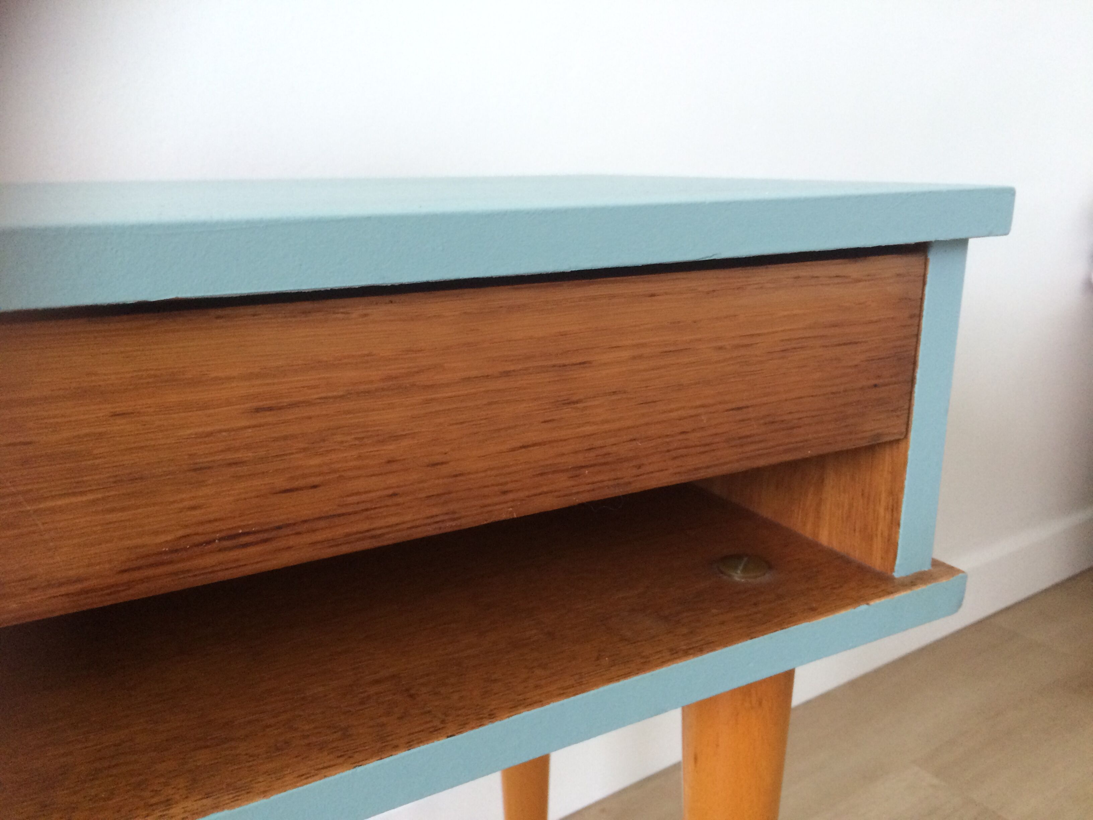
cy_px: 410
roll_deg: +0.0
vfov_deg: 48.2
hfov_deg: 61.7
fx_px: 916
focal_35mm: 29
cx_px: 546
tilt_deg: -15.6
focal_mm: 4.15
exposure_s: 1/33
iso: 250
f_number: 2.2
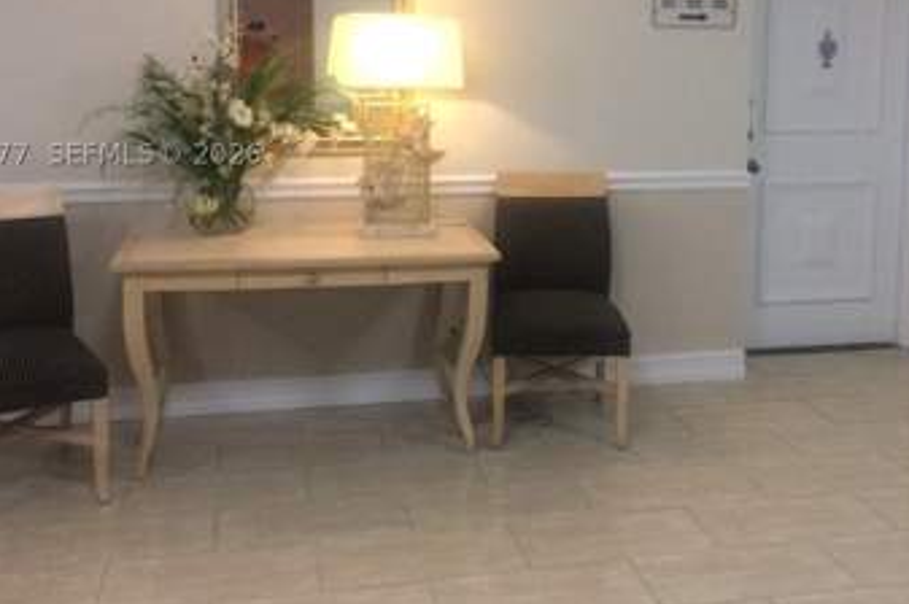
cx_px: 510
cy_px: 154
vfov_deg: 30.6
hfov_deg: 45.4
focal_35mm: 43
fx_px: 1085
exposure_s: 1/30
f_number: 2.2
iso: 200
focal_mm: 4.15
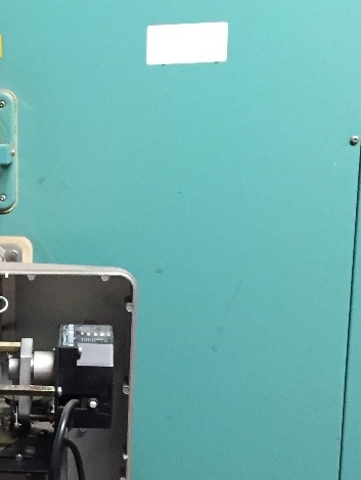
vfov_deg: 26.1
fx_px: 1028
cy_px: 340
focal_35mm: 74
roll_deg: +1.0
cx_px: -89
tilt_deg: -12.7
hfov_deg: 18.7
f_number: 2.2
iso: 250
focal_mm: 4.15
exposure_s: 1/17
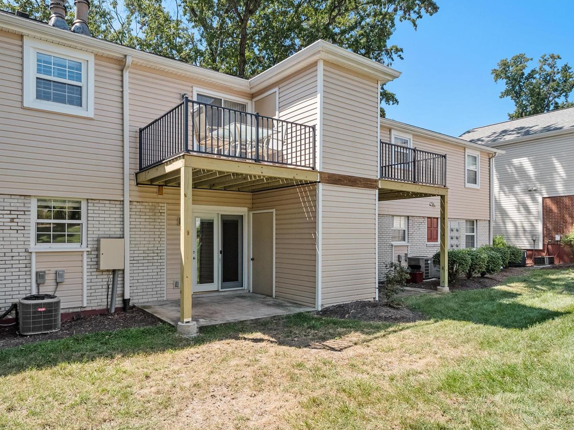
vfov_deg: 61.1
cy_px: 214
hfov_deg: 76.1
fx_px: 365
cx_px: 253
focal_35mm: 22
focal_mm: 10
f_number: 6.3
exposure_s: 1/500
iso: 400
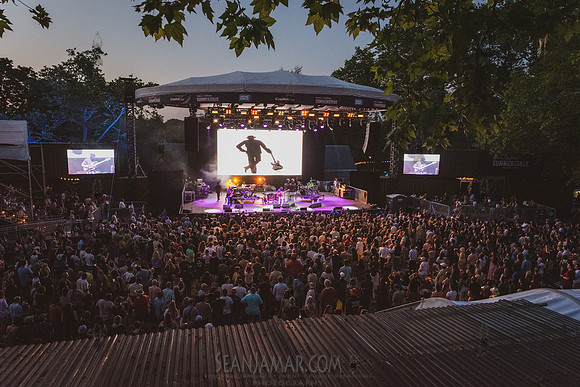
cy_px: 194
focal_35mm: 25
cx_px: 290
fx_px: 397
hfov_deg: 72.2
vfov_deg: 51.9
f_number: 4
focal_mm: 24
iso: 4000
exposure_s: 1/640
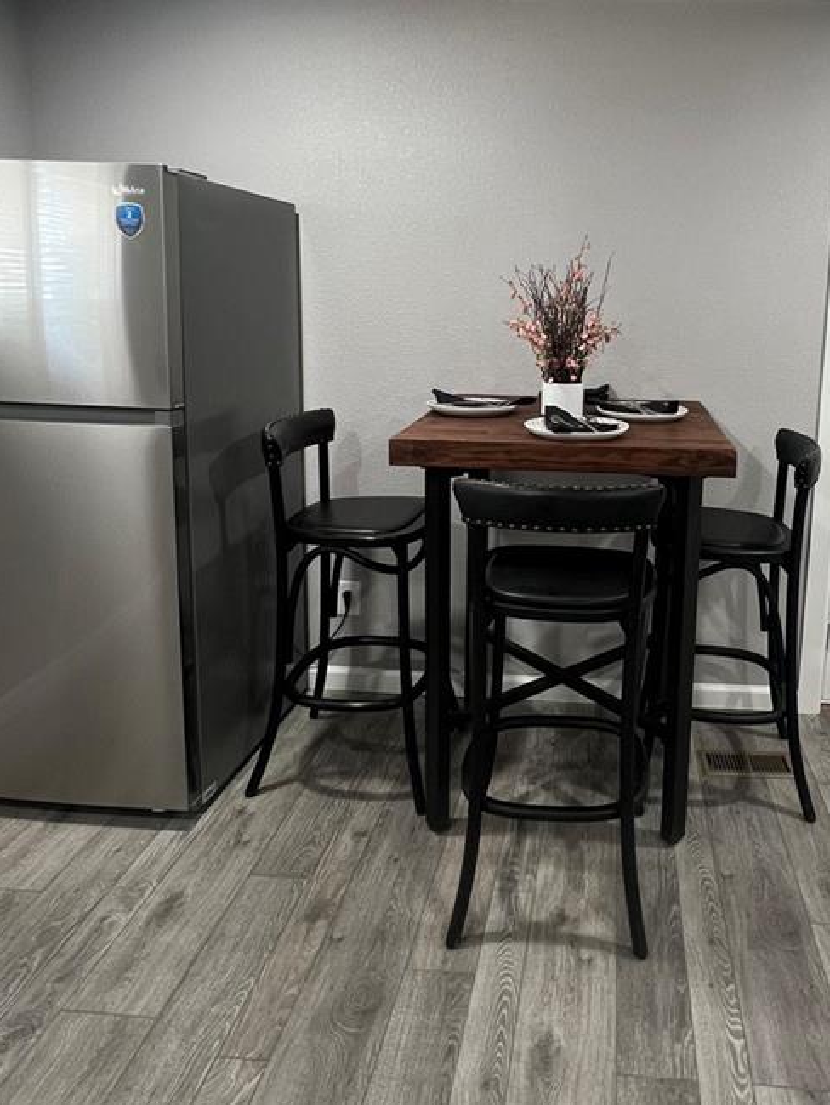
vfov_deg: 70.5
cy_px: 422
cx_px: 566
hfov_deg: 55.4
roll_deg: -1.5
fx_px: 767
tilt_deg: -8.0
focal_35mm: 24
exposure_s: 1/60
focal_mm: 1.57
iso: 200
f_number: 1.8
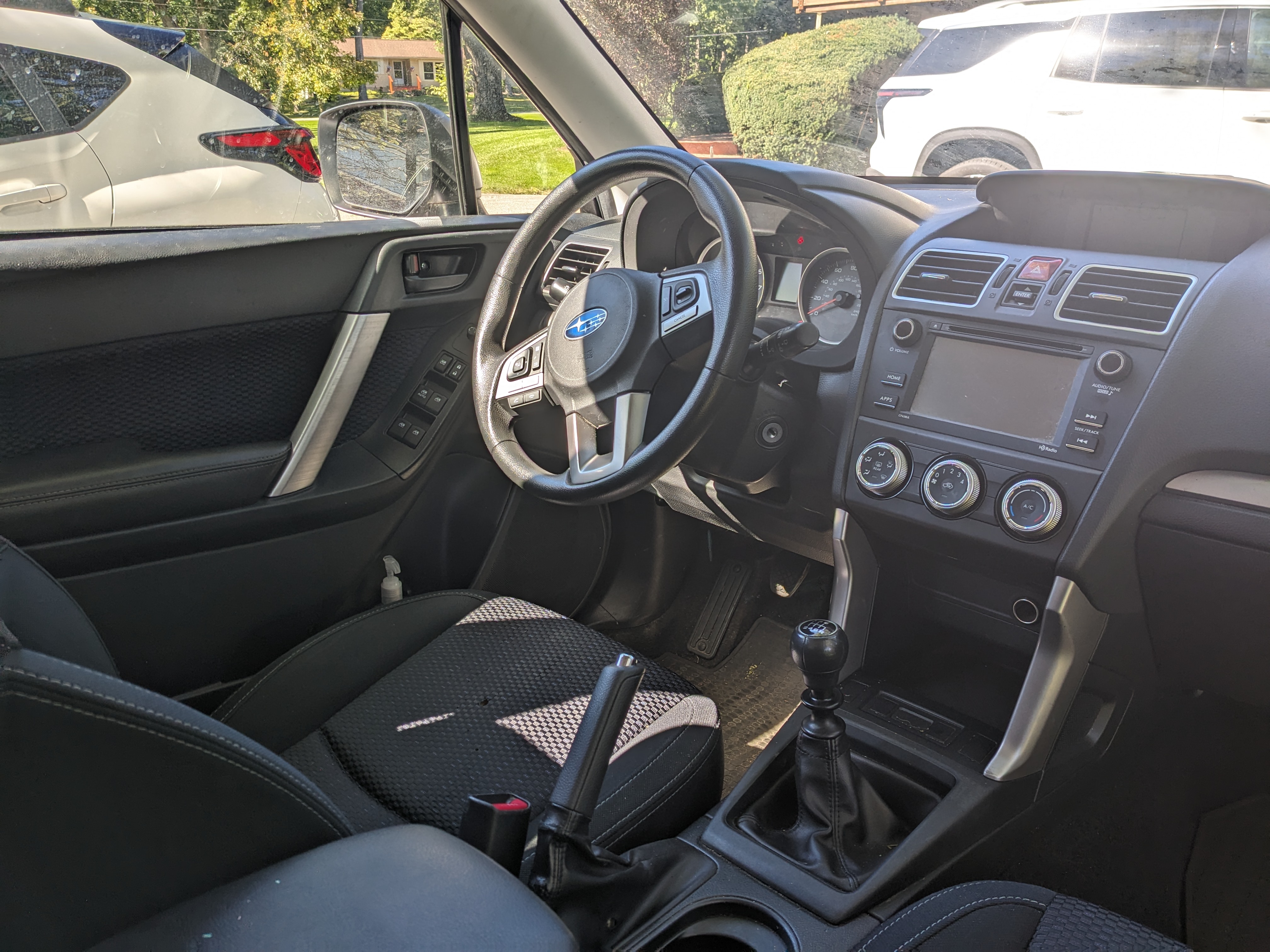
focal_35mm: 27
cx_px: 635
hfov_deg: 65.3
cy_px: 476
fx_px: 991
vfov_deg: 51.4
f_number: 1.73
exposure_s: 1/459
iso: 48
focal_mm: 4.38
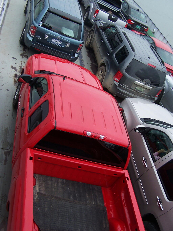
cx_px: 86
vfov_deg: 49.0
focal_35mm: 38
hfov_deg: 37.7
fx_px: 253
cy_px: 116
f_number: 2.8
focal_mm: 6.3
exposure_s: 1/400
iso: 80
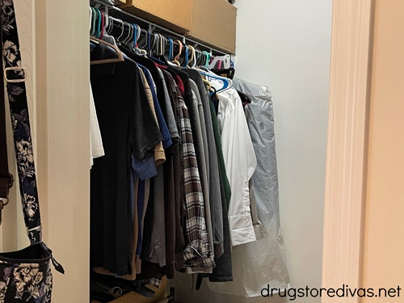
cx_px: 202
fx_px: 303
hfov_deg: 67.3
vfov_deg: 53.1
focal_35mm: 26
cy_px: 152
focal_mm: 5.1
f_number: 1.6
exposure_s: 1/30
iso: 640
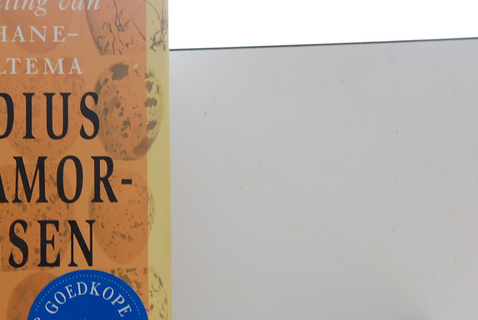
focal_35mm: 108
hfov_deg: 18.6
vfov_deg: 12.7
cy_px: 204
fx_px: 1436
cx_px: 57
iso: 400
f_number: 4.5
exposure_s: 1/20
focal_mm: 38
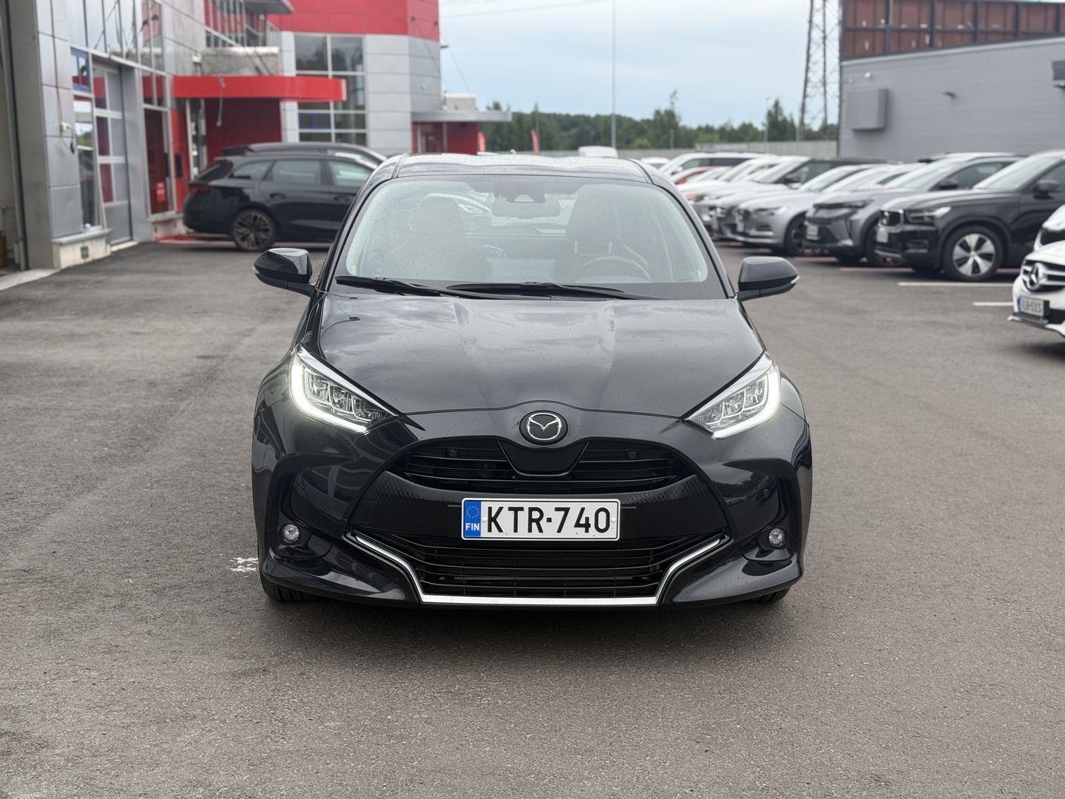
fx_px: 1477
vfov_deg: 30.3
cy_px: 400
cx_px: 532
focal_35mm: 48
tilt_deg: -9.1
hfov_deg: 39.7
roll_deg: +0.3
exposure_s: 1/687
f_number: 1.78
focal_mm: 6.76
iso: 64
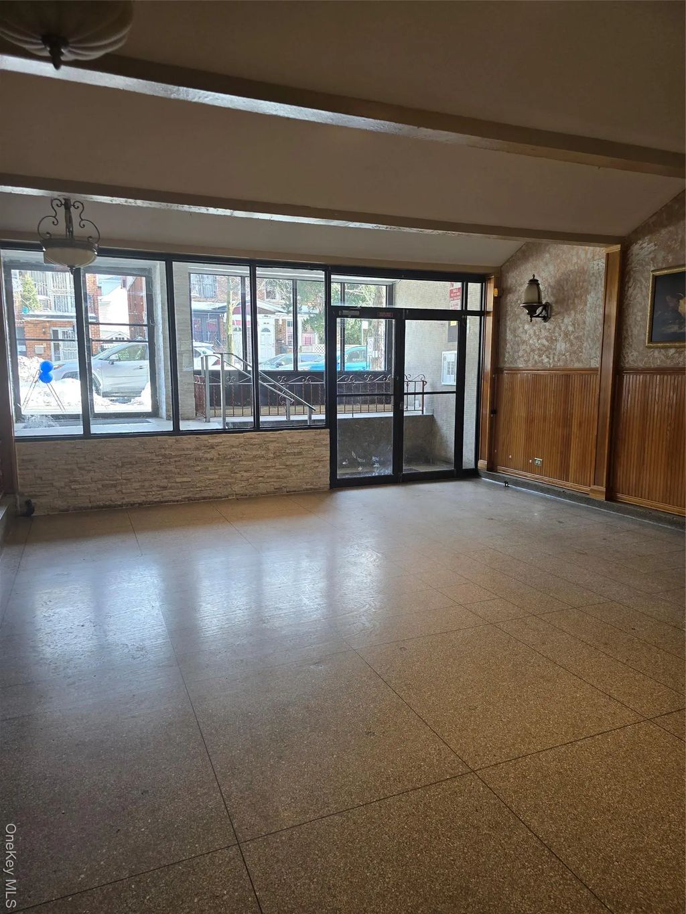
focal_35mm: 23
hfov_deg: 58.9
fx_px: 608
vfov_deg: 73.9
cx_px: 343
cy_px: 457
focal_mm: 6.3
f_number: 1.7
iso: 80
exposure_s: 1/120
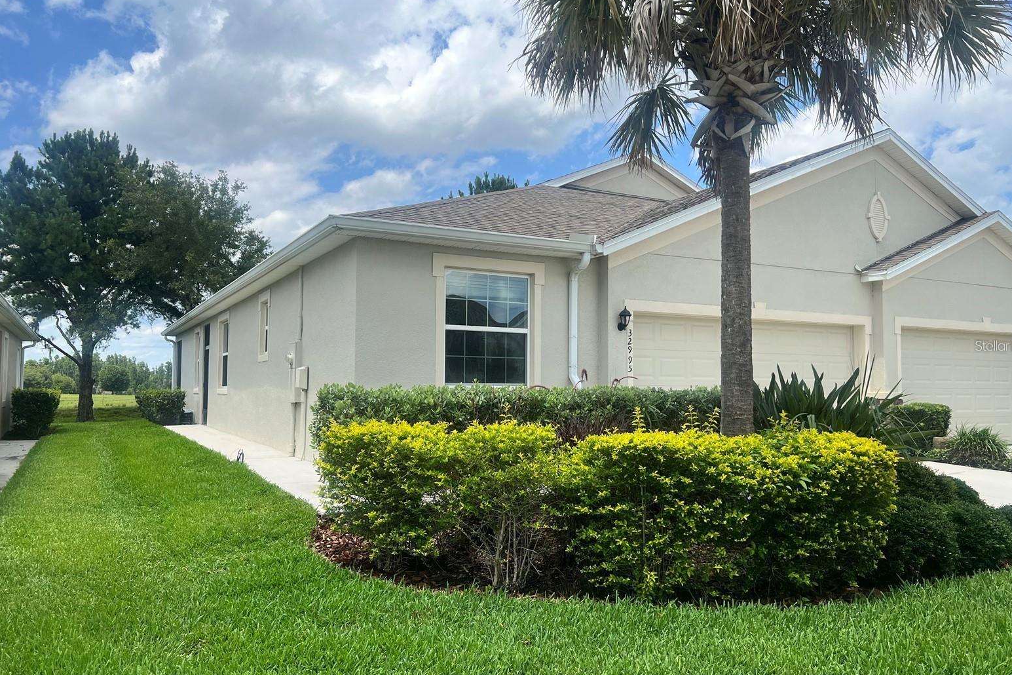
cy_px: 345
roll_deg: -0.4
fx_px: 787
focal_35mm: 28
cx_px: 513
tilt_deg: +3.9
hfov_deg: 65.5
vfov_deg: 46.4
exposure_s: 1/4444
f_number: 1.5
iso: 50
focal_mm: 5.7
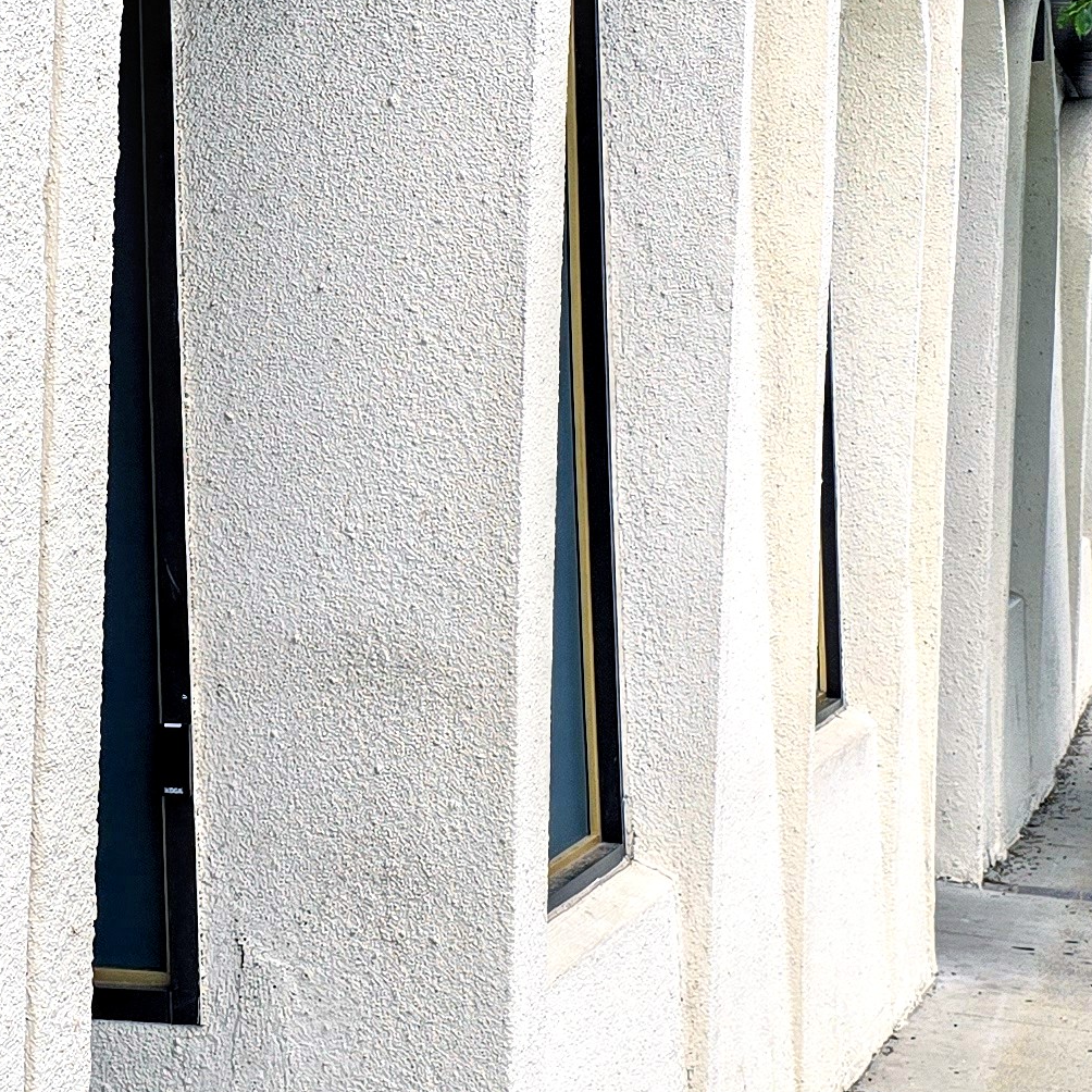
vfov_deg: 21.3
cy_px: 332
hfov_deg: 20.7
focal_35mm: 81
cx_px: 3
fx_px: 2891
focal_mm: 6.3
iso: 12
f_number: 1.7
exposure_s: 1/381
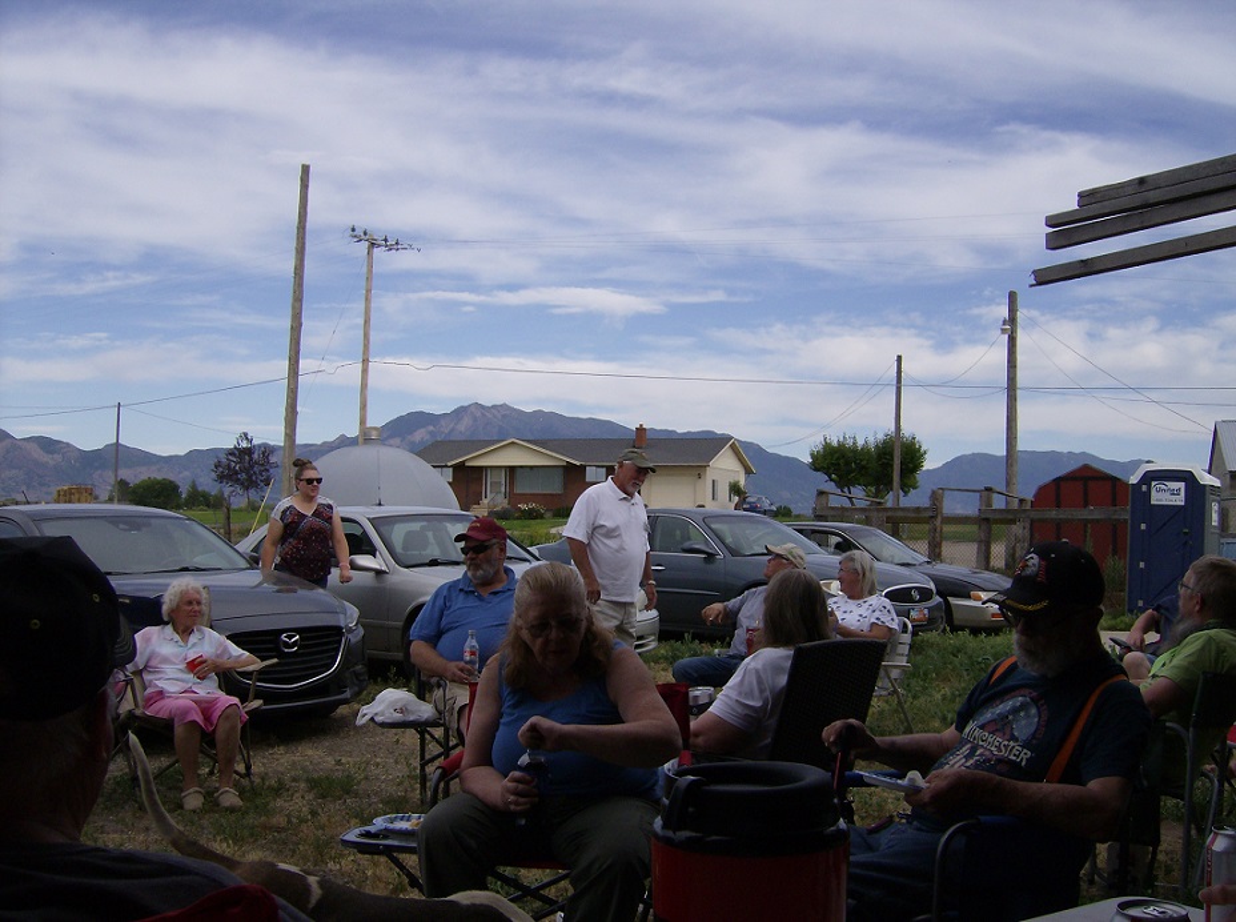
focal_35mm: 36
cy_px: 461
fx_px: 1283
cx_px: 618
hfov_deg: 51.4
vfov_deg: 39.5
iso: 100
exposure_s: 1/861
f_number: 4.7
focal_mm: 6
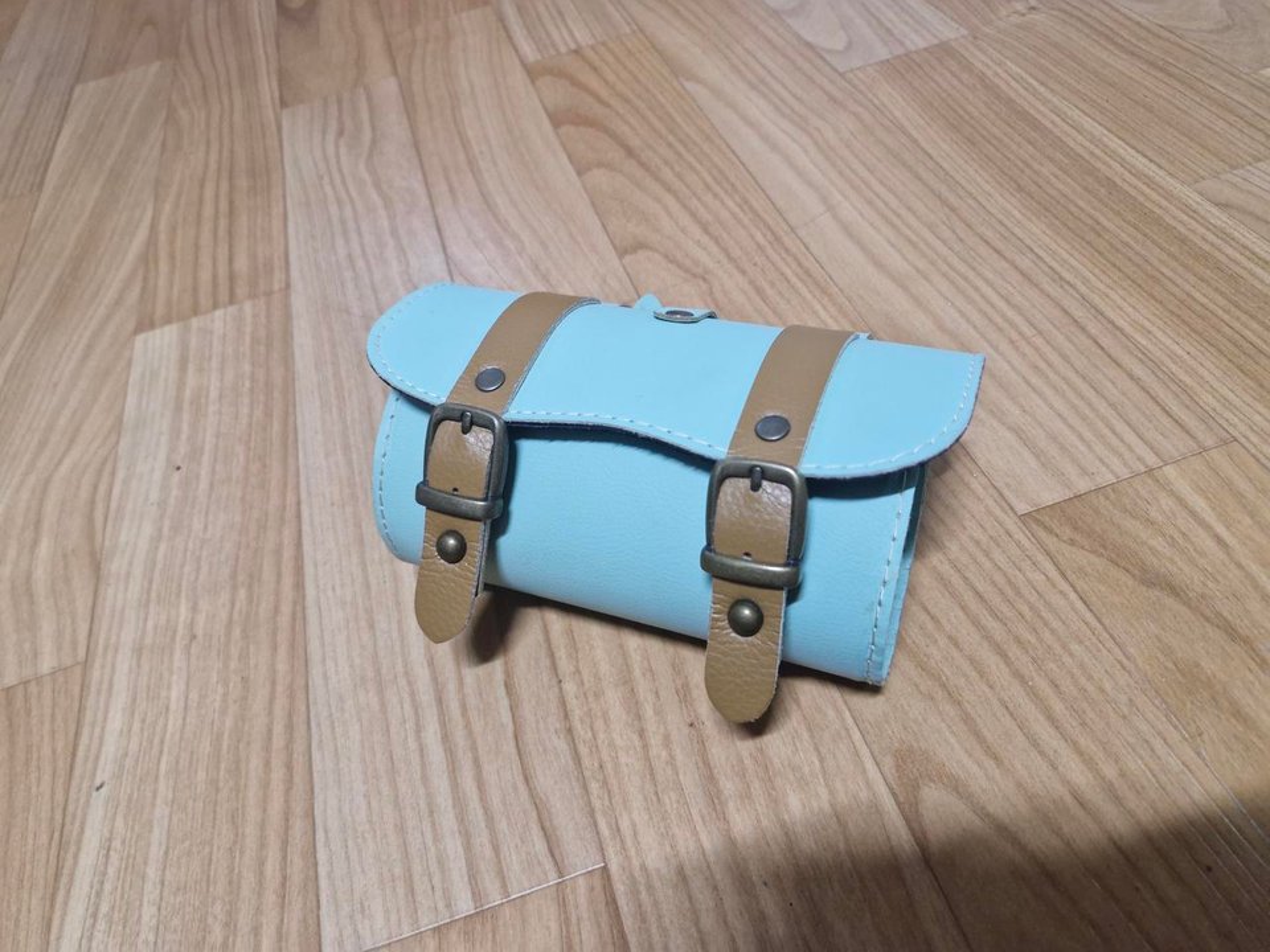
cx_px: 635
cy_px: 476
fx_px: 844
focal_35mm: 23
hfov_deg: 73.9
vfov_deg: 58.9
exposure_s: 1/120
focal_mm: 5.54
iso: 125
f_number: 1.8
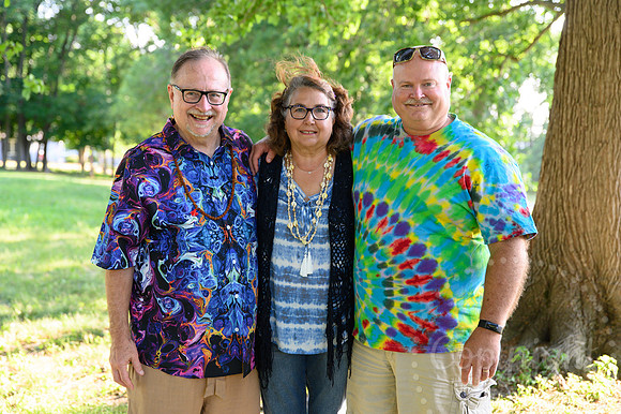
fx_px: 948
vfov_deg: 24.6
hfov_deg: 36.3
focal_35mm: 55
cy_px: 207
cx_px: 310
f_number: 3.2
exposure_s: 1/320
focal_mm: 55
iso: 800
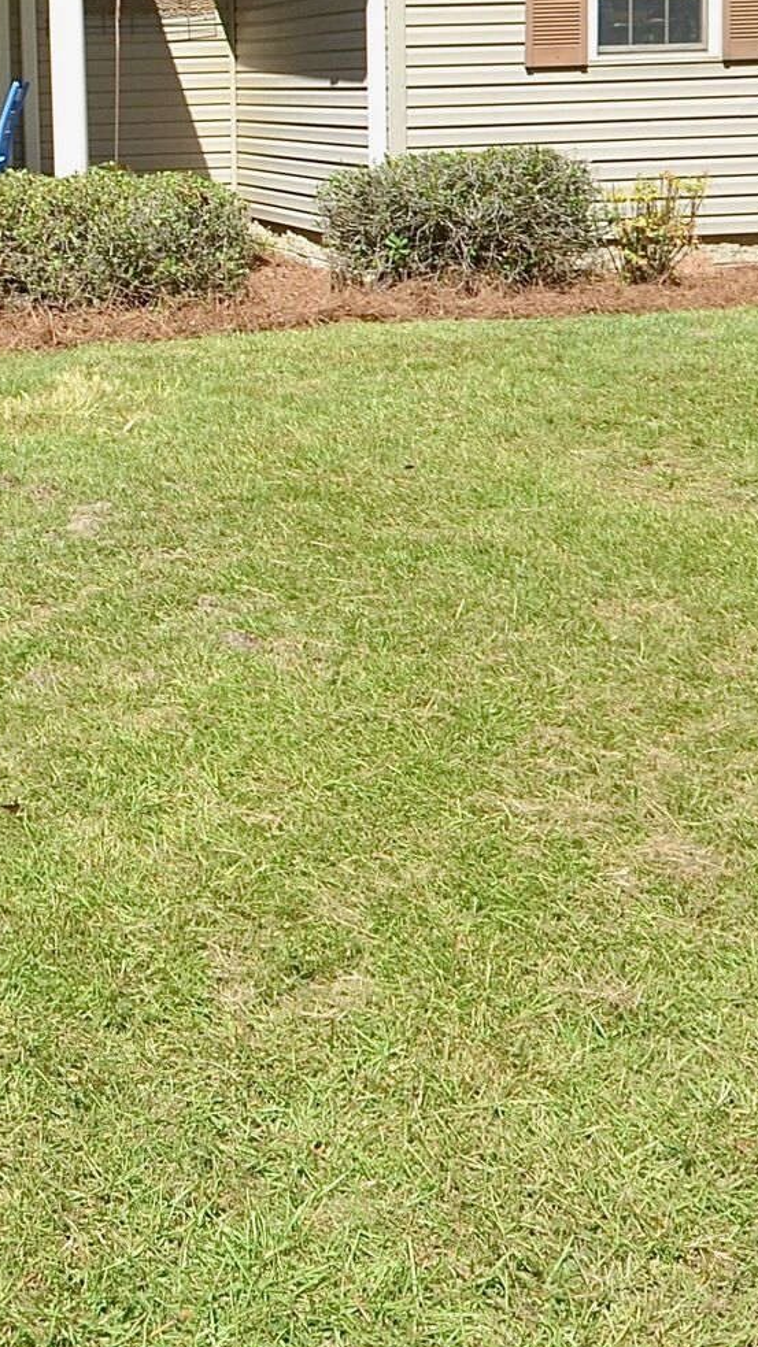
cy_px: 173
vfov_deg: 39.5
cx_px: -197
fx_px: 1751
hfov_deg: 22.2
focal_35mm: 49
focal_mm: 10
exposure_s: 1/250
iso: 200
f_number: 8
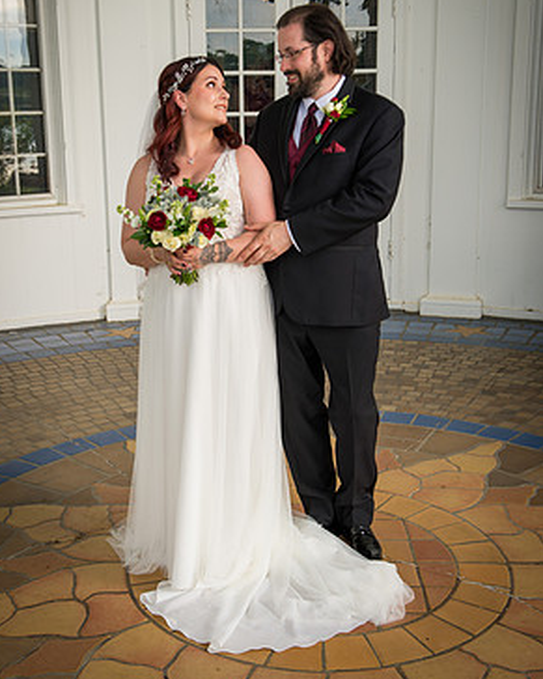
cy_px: 291
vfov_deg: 36.6
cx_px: 266
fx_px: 1025
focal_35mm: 51
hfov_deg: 29.7
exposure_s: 1/250
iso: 400
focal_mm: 44
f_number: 4.8
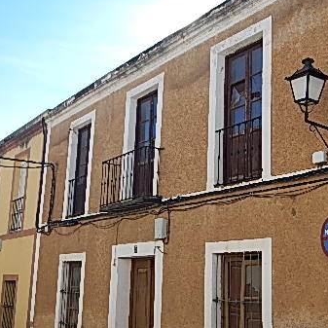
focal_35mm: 47
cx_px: 184
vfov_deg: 36.0
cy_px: 176
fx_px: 504
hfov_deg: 36.0
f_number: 3.9
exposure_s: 1/640
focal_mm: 5
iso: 125
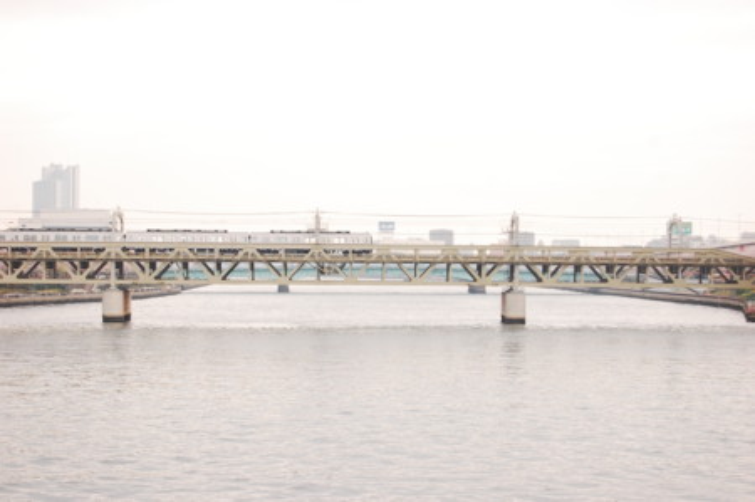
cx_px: 378
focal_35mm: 82
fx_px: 1728
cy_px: 251
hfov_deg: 24.6
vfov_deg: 16.5
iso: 200
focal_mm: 55
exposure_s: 1/200
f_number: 7.1
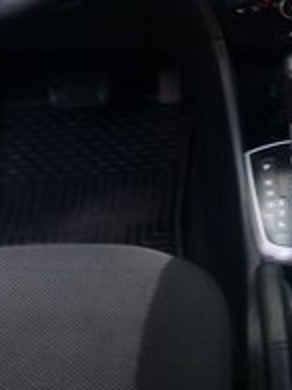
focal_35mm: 79
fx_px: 890
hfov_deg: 17.7
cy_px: -64
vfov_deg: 22.9
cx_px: 350
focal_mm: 3.3
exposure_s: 1/33
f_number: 2.2
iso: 50
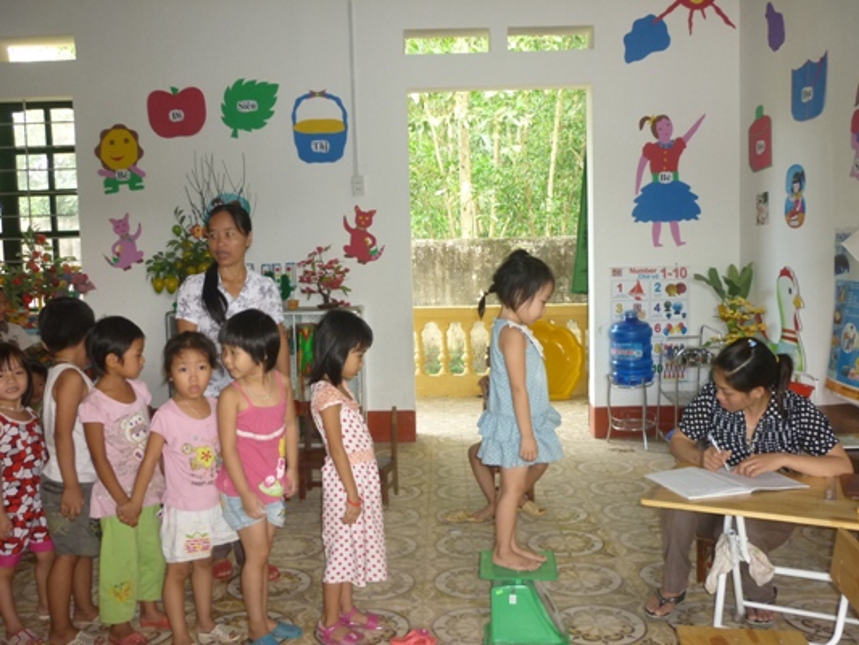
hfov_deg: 55.3
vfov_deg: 43.0
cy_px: 322
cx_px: 430
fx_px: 819
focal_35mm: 33
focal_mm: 5.5
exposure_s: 1/30
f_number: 2.8
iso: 200
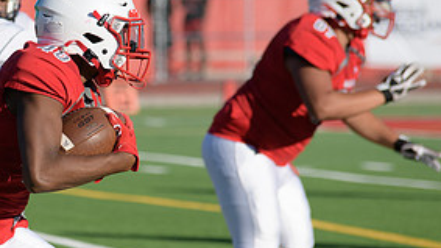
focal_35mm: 430
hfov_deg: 5.0
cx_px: 16
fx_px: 5027
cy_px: 133
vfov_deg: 2.8
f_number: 5
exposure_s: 1/5000
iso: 500
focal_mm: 200
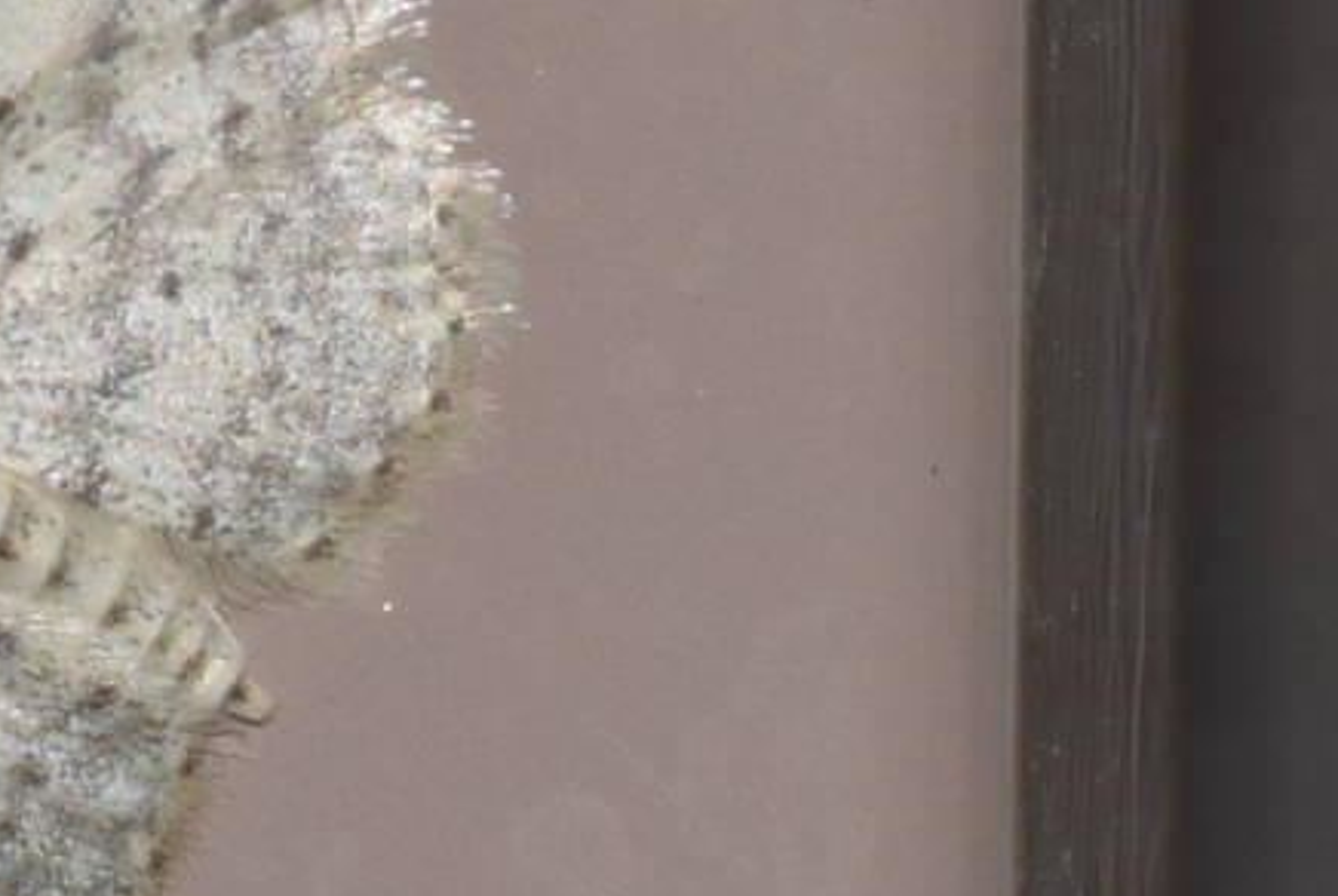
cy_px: 193
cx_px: 11
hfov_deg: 4.5
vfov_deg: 3.0
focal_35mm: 461
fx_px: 17157
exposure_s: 1/60
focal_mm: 140
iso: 100
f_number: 6.3
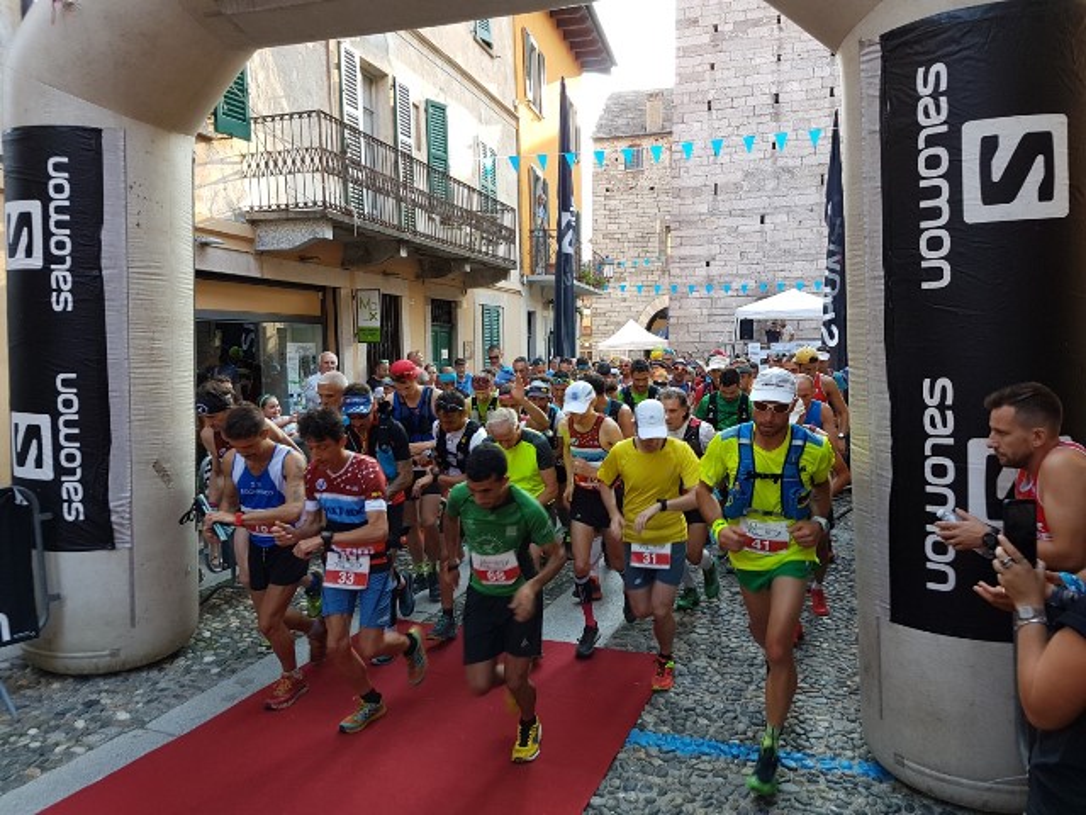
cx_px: 543
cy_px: 408
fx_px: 816
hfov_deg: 67.3
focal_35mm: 26
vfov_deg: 53.1
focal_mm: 4.2
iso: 40
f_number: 1.7
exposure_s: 1/100
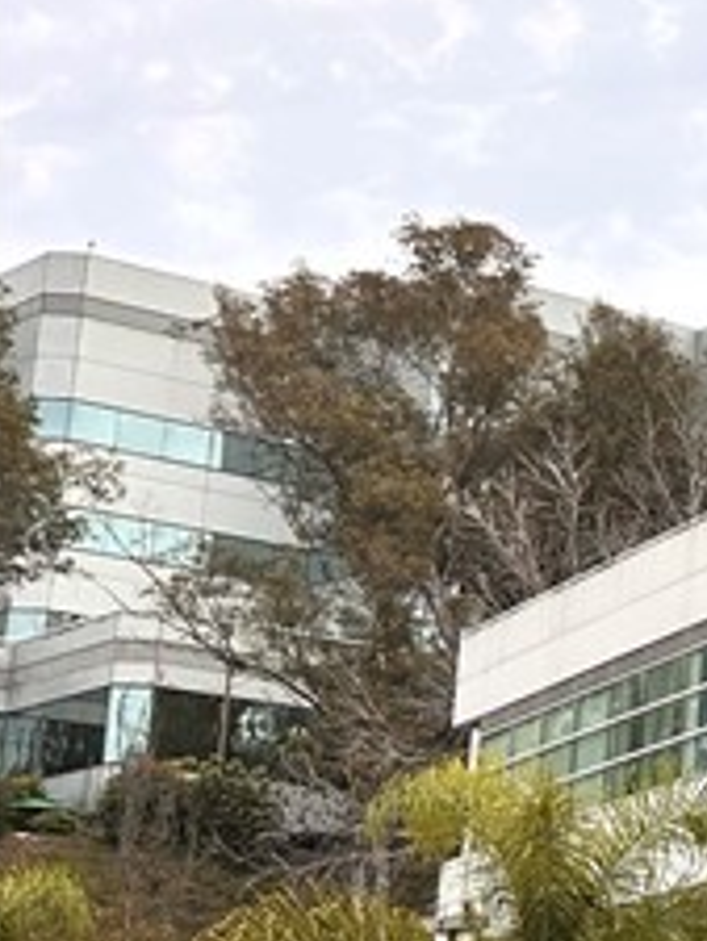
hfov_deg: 10.1
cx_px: 2129
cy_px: 774
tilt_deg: +9.8
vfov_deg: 17.9
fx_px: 2965
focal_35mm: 109
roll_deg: +0.1
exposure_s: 1/2469
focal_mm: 6.86
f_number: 1.78
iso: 80
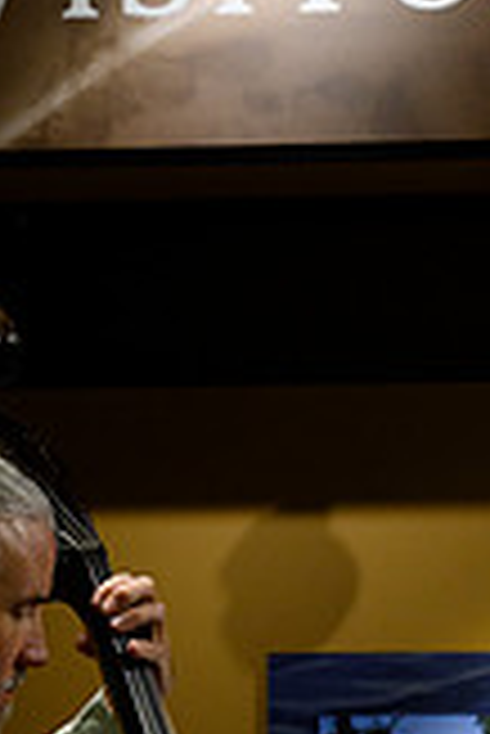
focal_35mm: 168
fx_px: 3422
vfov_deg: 11.8
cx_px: 339
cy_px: 1004
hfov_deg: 8.2
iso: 3200
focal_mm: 61
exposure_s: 1/200
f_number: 5.6
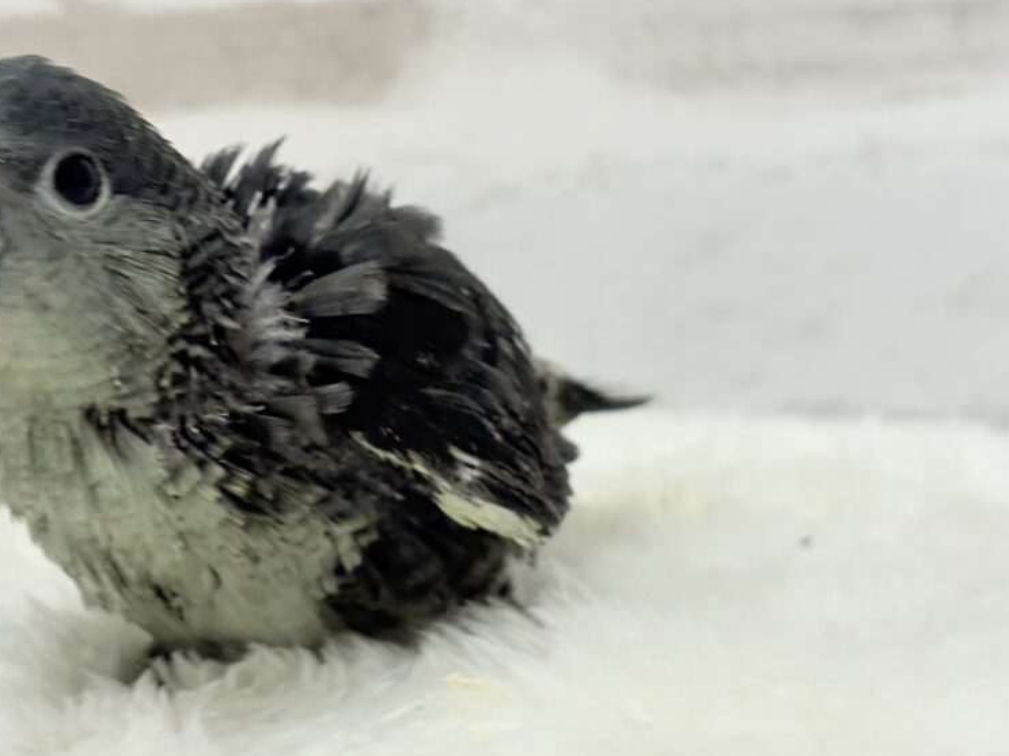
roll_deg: +1.8
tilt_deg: -3.3
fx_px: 2448
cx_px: 306
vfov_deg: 17.6
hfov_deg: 23.1
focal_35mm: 84
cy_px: 342
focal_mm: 5.96
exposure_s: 1/100
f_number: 1.6
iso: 100
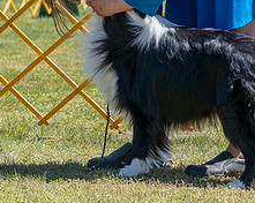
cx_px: 167
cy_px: -4
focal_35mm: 430
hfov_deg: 4.5
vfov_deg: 3.6
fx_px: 3239
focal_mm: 133
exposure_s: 1/1600
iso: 800
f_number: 7.1
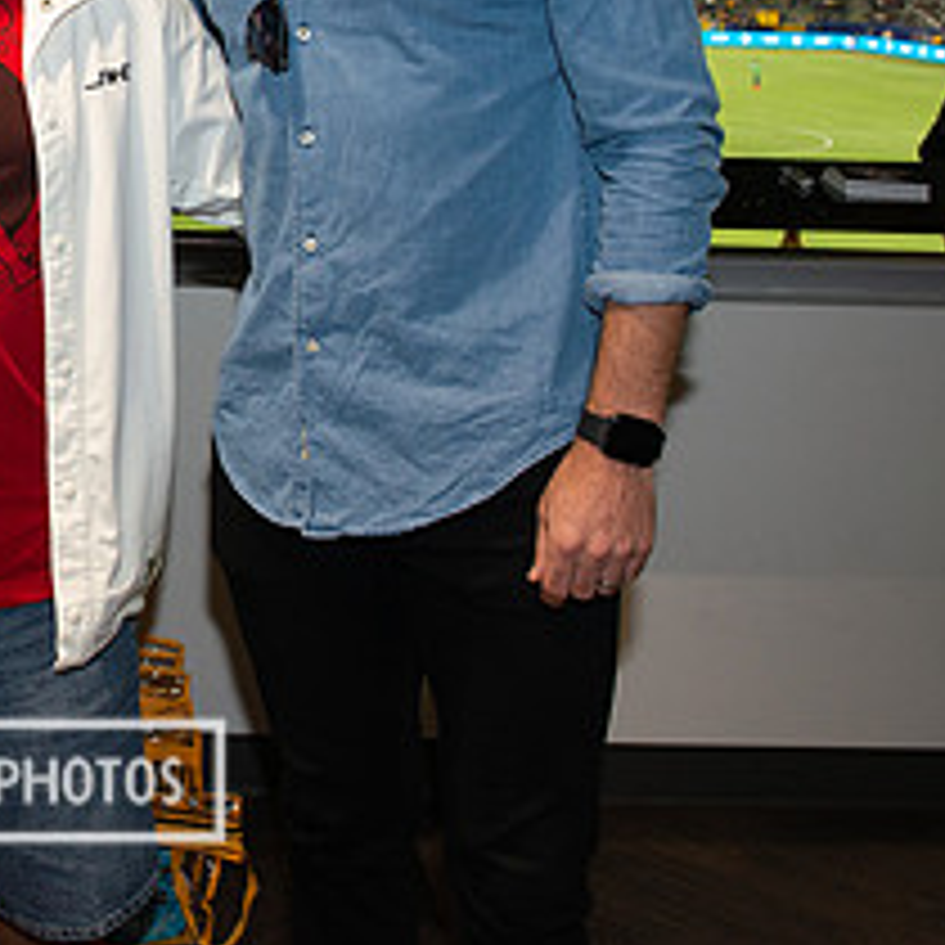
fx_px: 1884
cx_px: -94
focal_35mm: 61
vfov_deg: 27.2
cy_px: 106
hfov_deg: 26.0
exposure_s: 1/80
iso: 640
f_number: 6.3
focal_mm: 26
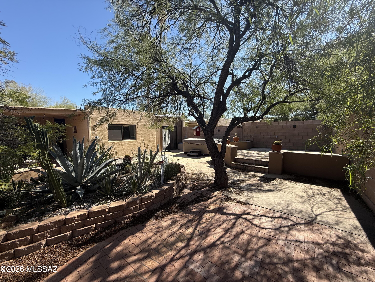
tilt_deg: -4.2
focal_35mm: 14
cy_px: 141
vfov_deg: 85.7
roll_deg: +0.2
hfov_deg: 102.1
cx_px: 188
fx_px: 152
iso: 50
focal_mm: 2.22
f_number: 2.2
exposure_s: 1/751
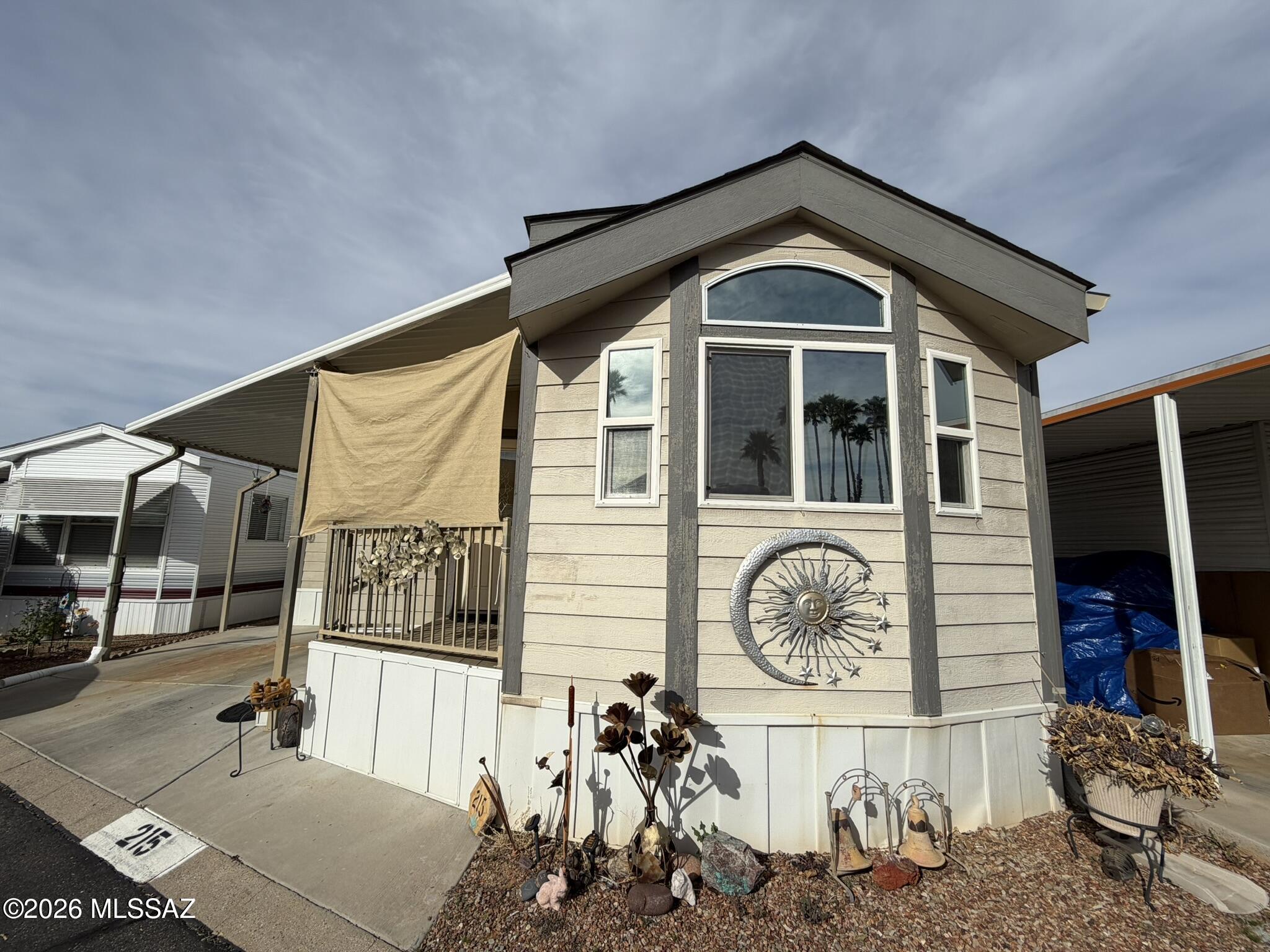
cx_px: 635
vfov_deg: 85.7
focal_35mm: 14
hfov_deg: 102.1
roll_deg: -0.6
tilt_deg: +10.6
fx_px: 514
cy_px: 476
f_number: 2.2
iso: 20
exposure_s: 1/1901
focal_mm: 2.22
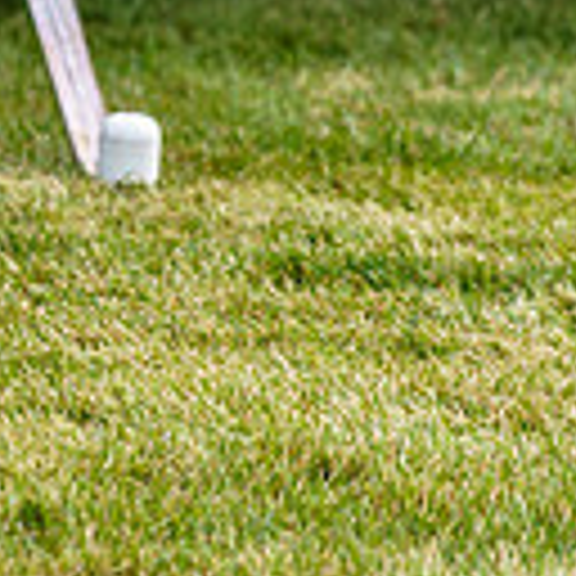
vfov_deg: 2.5
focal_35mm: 699
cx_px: -580
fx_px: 13159
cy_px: -47
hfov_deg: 2.5
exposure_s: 1/500
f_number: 4
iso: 250
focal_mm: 182
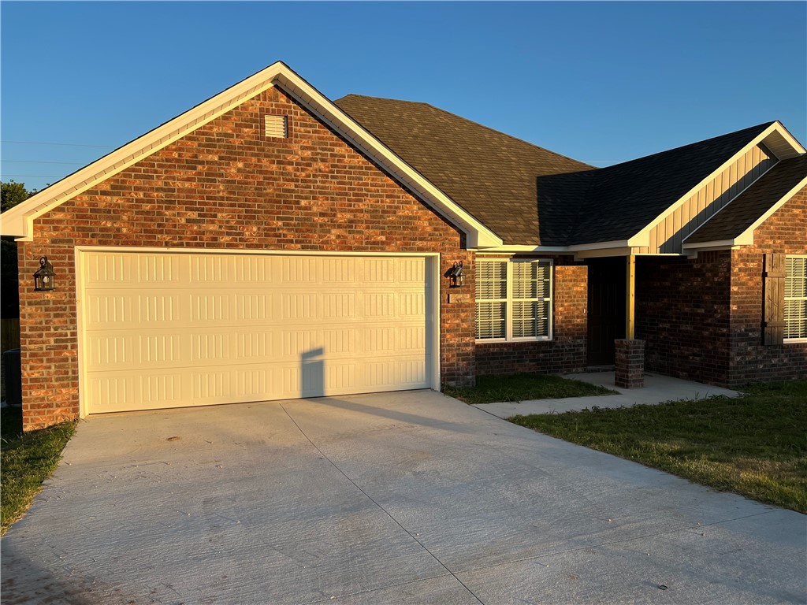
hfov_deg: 67.3
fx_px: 606
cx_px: 404
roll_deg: +0.1
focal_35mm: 26
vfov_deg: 53.1
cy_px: 302
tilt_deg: -3.0
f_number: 1.5
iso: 50
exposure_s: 1/2571
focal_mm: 5.7
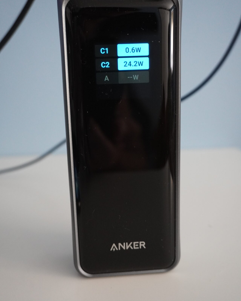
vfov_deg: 50.8
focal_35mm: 36
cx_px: 121
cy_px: 149
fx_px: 317
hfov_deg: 41.6
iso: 2500
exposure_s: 1/60
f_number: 4
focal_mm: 21
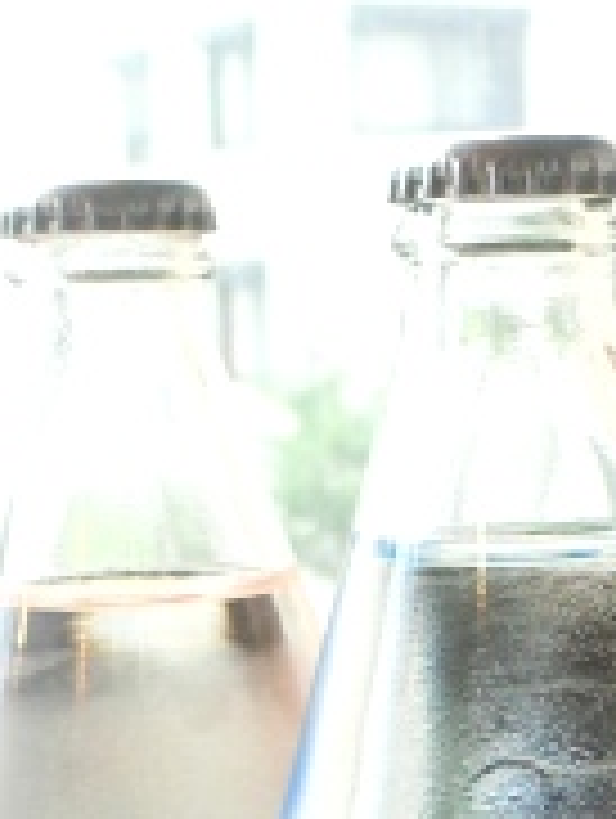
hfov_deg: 11.9
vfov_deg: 15.5
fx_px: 2912
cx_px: 638
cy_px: 963
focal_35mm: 123
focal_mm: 6.7
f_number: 2.8
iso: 125
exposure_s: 1/30
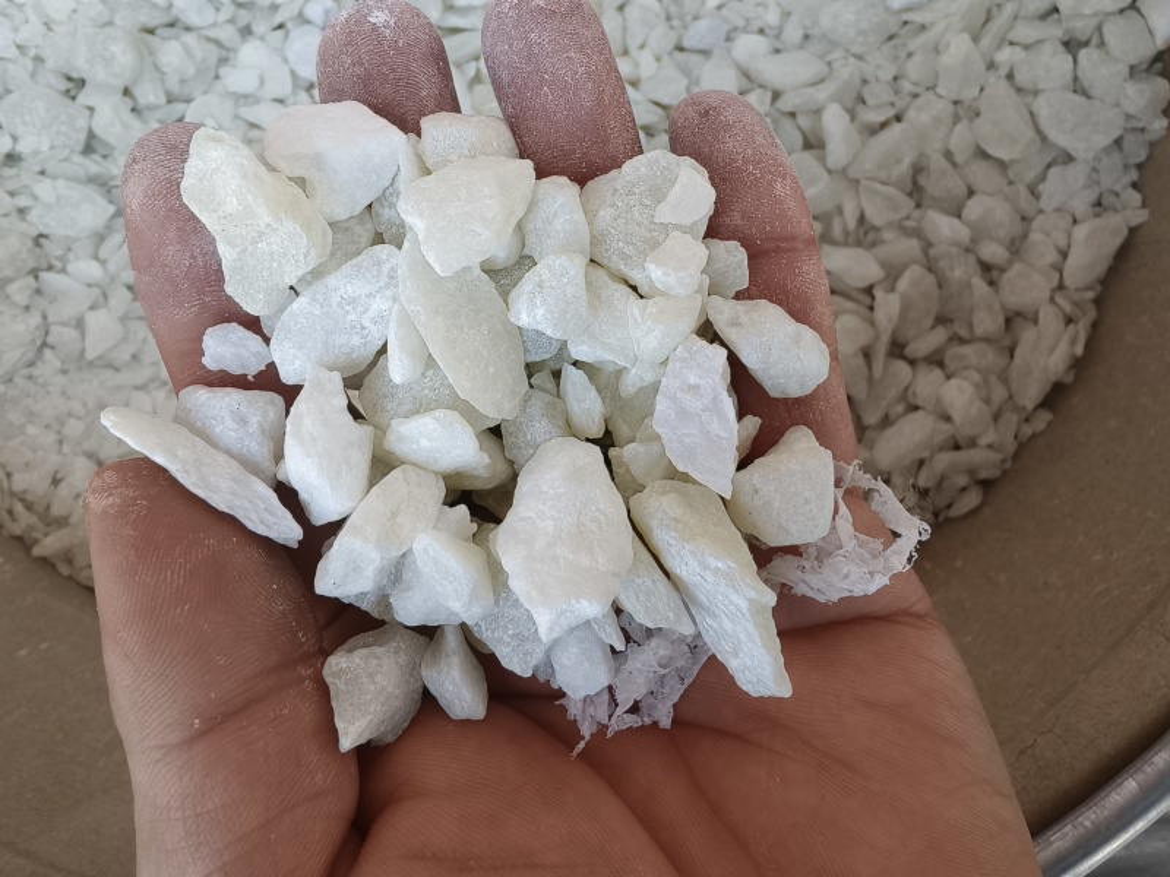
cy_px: 438
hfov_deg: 69.4
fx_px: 845
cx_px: 585
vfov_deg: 54.9
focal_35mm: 25
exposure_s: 1/100
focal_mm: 2.32
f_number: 2
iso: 99
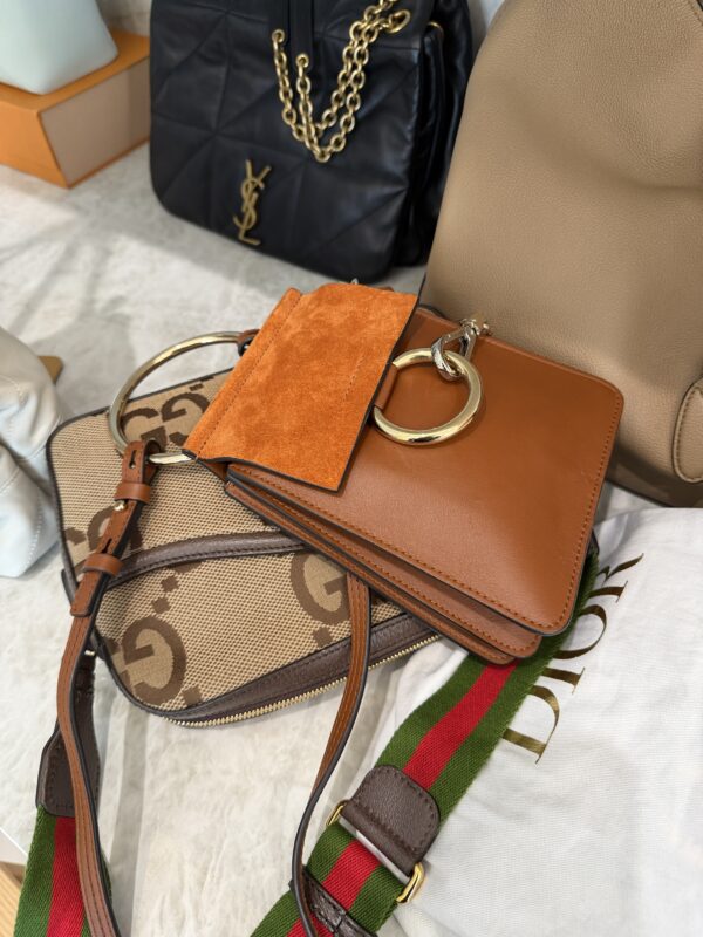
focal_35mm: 24
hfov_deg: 56.8
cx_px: 352
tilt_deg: -51.8
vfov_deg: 71.6
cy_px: 468
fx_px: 650
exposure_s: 1/60
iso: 200
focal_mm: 6.76
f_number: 1.78
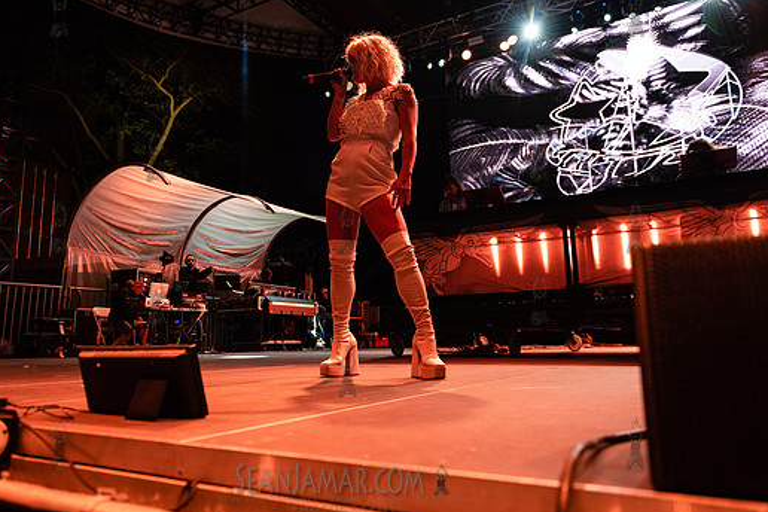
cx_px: 347
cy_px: 227
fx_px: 576
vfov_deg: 47.8
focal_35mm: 27
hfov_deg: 67.2
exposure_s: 1/400
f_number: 3.2
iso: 2000
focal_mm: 24
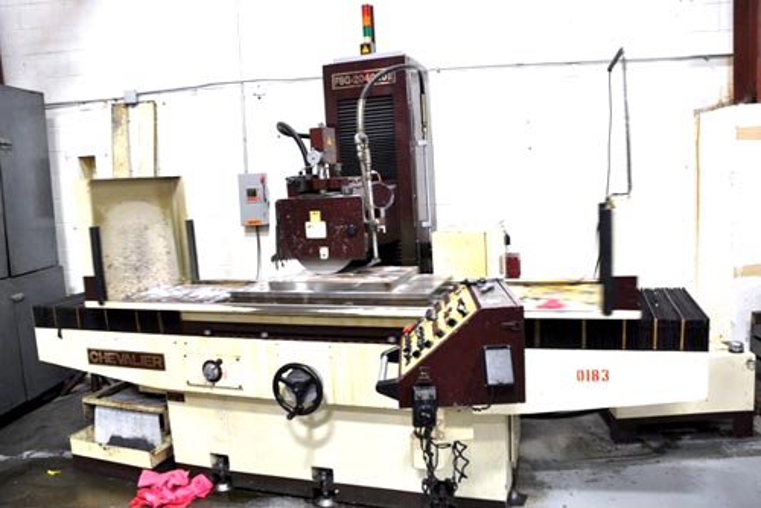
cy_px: 254
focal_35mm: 27
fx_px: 571
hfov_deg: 67.4
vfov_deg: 48.0
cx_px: 380
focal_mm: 18
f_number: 3.5
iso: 250
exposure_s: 1/20
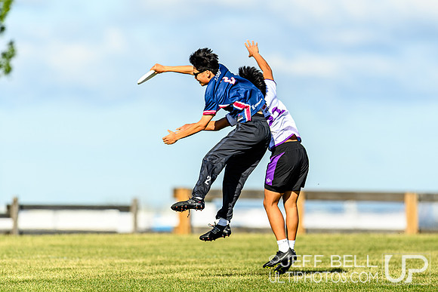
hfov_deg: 3.5
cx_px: 244
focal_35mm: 590
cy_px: 187
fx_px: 7177
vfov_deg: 2.3
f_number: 3.2
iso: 100
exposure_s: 1/1600
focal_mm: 400
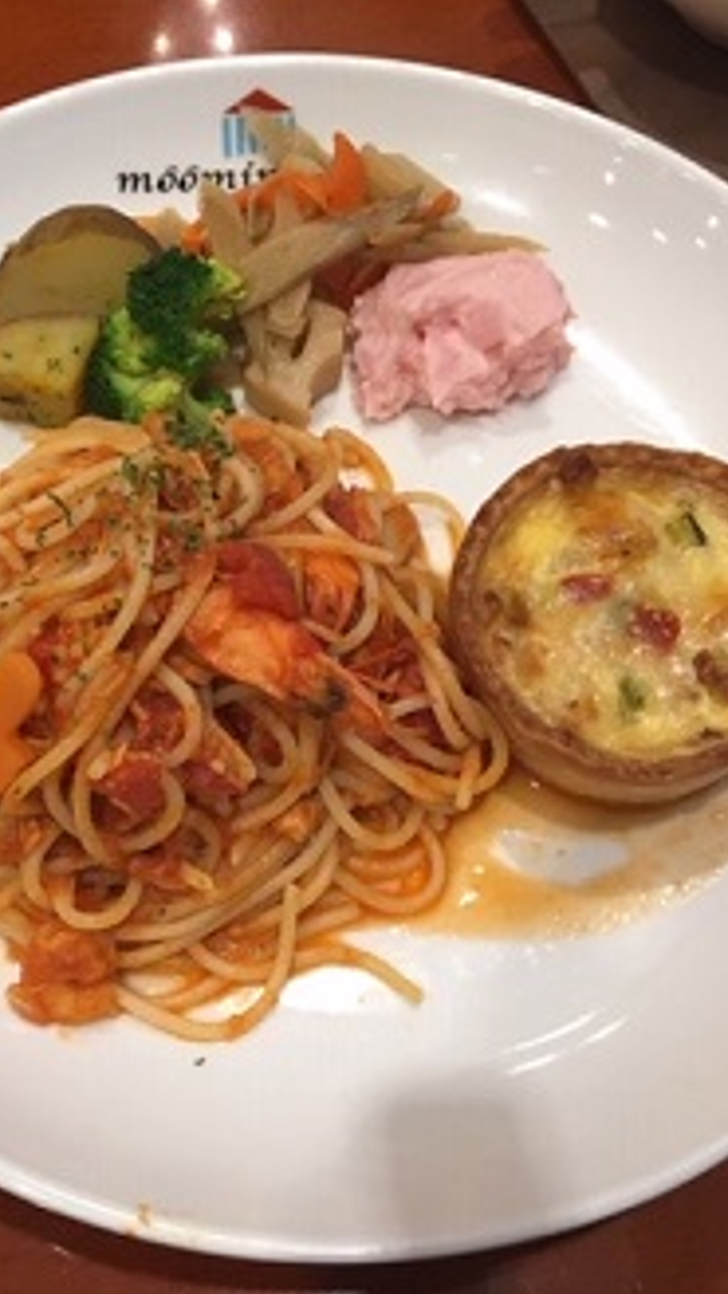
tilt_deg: -62.7
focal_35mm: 43
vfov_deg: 47.4
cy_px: 657
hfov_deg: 27.7
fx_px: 1476
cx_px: 295
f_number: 2.2
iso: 40
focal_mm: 4.15
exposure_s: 1/30
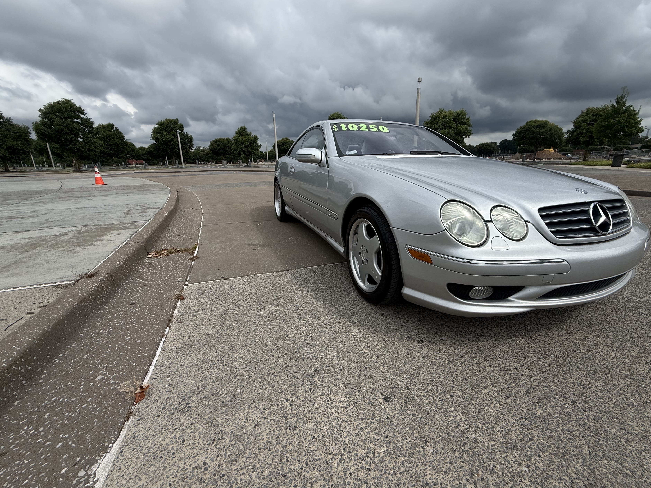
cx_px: 340
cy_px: 239
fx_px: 282
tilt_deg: -16.7
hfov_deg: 98.1
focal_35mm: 15
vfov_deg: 81.7
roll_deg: +0.7
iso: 50
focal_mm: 2.22
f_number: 2.2
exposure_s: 1/3663
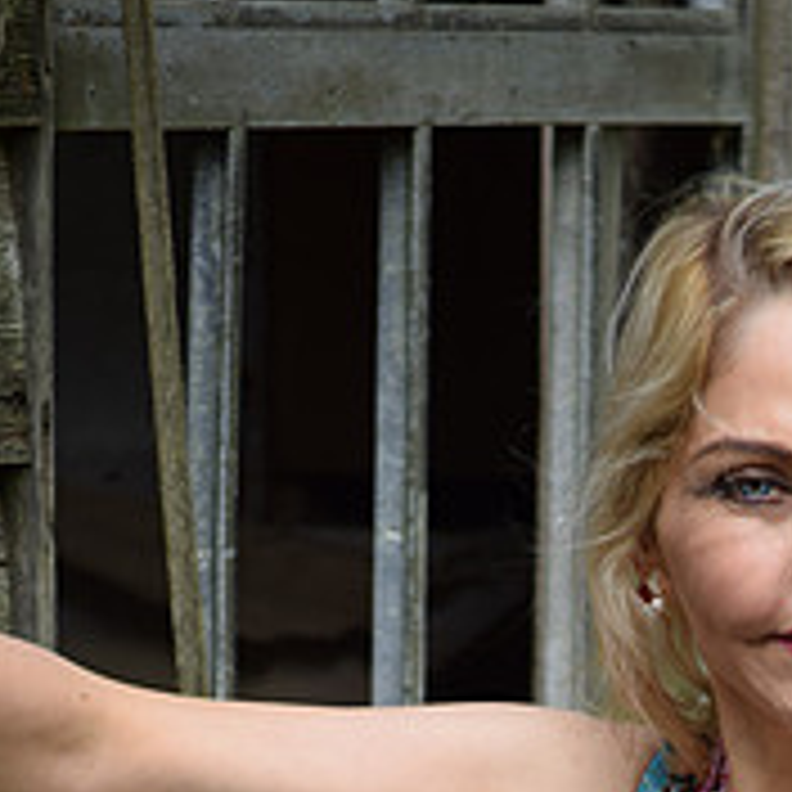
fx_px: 13279
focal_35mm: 513
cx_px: 749
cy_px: 1287
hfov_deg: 3.4
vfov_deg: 3.4
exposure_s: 1/160
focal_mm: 122
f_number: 5.6
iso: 100
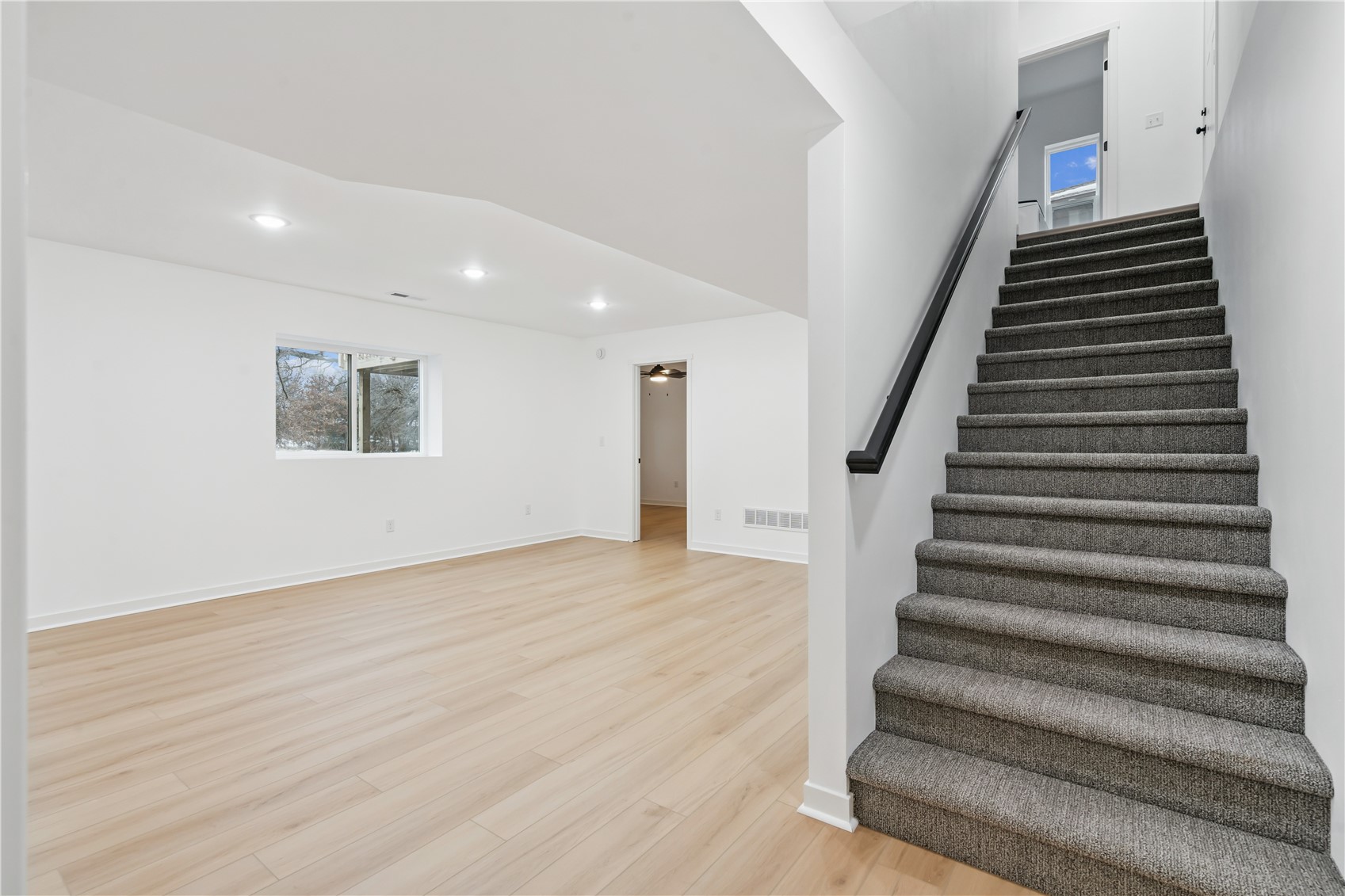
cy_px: 448
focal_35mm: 16
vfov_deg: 73.7
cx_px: 672
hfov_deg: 96.7
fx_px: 598
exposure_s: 1/15
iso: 400
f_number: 9
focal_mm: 16
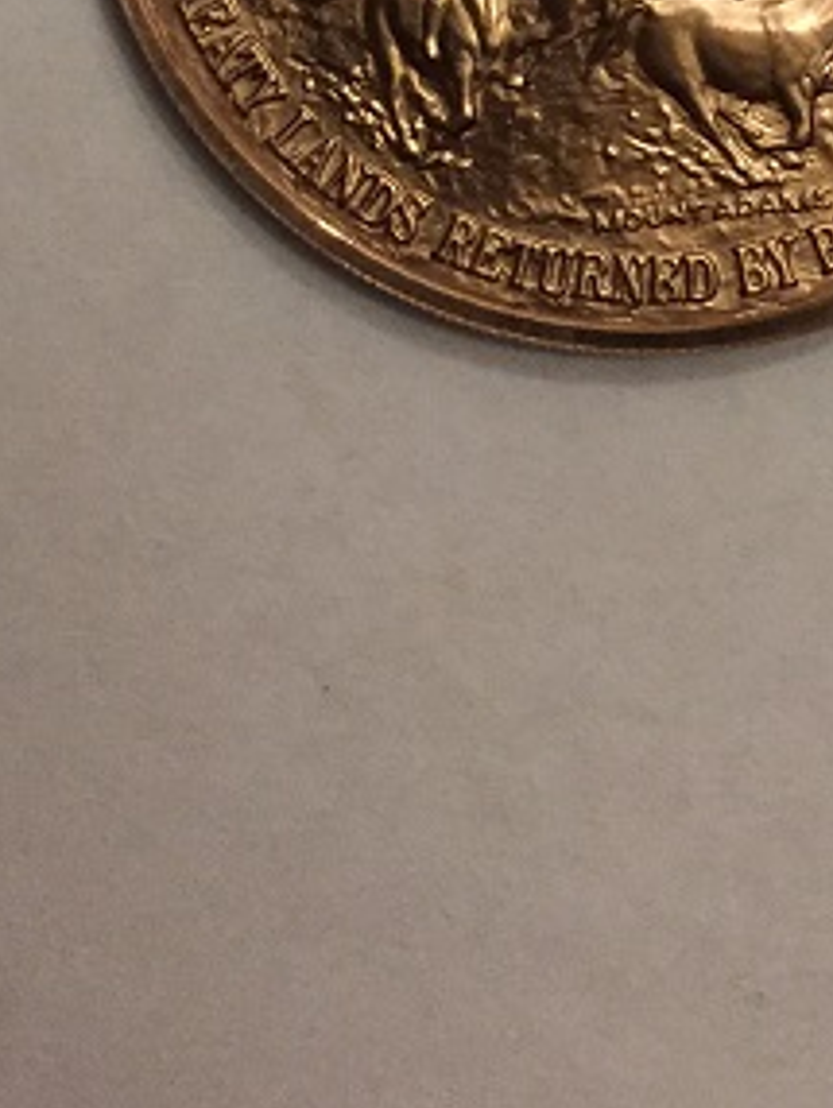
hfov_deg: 17.9
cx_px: 771
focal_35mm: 81
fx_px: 2595
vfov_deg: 21.8
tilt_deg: -83.7
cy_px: -310
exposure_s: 1/30
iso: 200
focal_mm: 4.15
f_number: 2.2
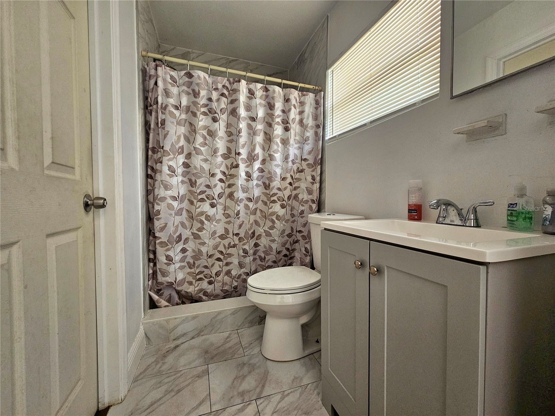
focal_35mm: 13
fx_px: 208
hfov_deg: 106.2
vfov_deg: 89.9
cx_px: 278
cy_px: 208
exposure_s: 1/60.2
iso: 160
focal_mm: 2.2
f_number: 2.2
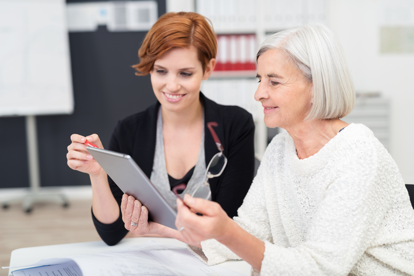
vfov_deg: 27.0
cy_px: 138
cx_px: 207
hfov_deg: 39.6
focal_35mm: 50
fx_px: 575
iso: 64
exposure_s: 1/200
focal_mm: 50
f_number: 2.2
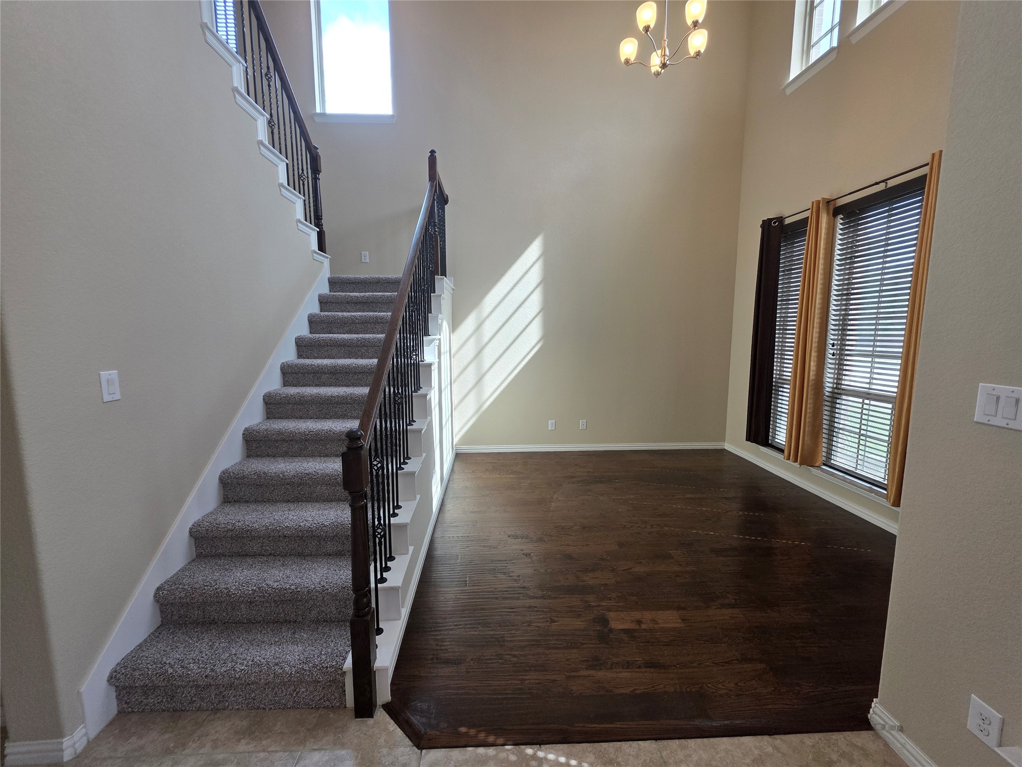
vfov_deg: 89.9
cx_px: 511
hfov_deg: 106.2
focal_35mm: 13
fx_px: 384
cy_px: 384
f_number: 1.9
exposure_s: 1/120
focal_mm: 2.2
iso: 64
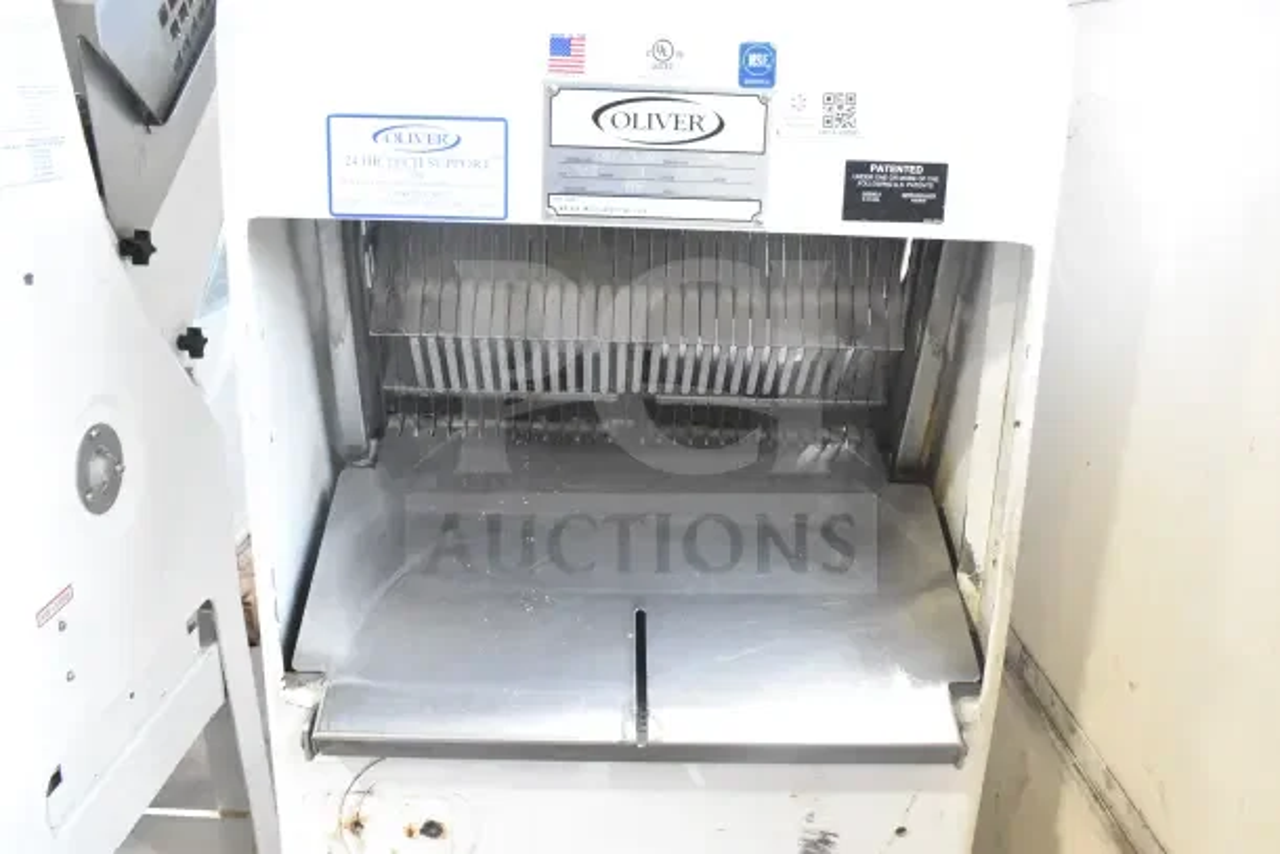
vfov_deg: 43.6
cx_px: 640
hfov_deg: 61.9
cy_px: 427
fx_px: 1067
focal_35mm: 30
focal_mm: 20
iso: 6400
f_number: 6.3
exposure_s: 1/160
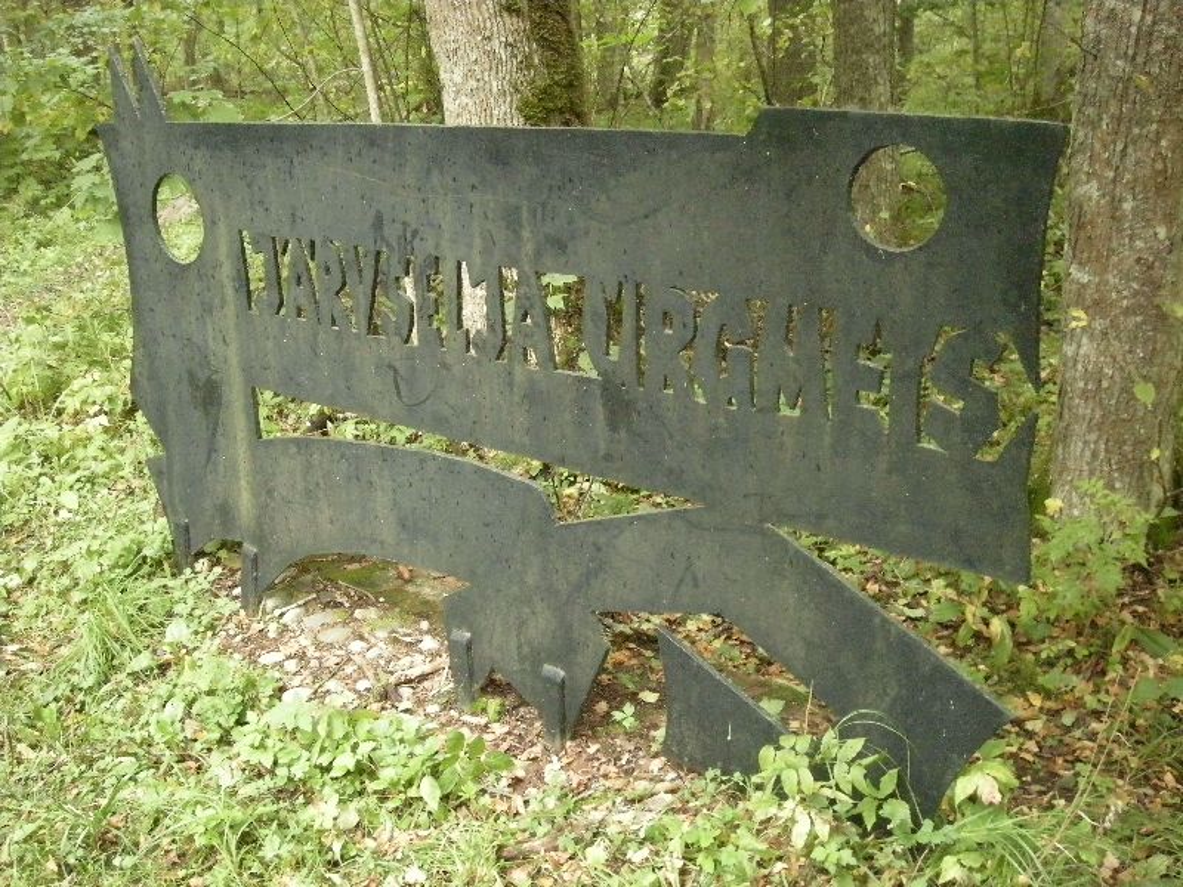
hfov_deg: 52.6
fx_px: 1196
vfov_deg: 40.7
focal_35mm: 35
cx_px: 592
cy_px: 444
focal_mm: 5.7
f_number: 2.8
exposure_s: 1/80.7
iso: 800
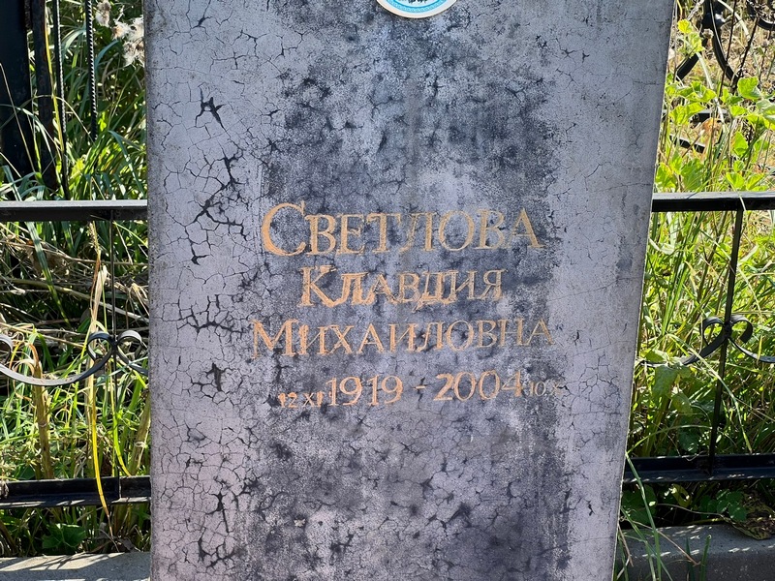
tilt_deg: -26.7
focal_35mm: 77
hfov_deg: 25.3
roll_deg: -0.8
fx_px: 1724
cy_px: 290
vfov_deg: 19.1
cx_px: 388
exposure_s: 1/147
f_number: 2.8
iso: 32
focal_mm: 9
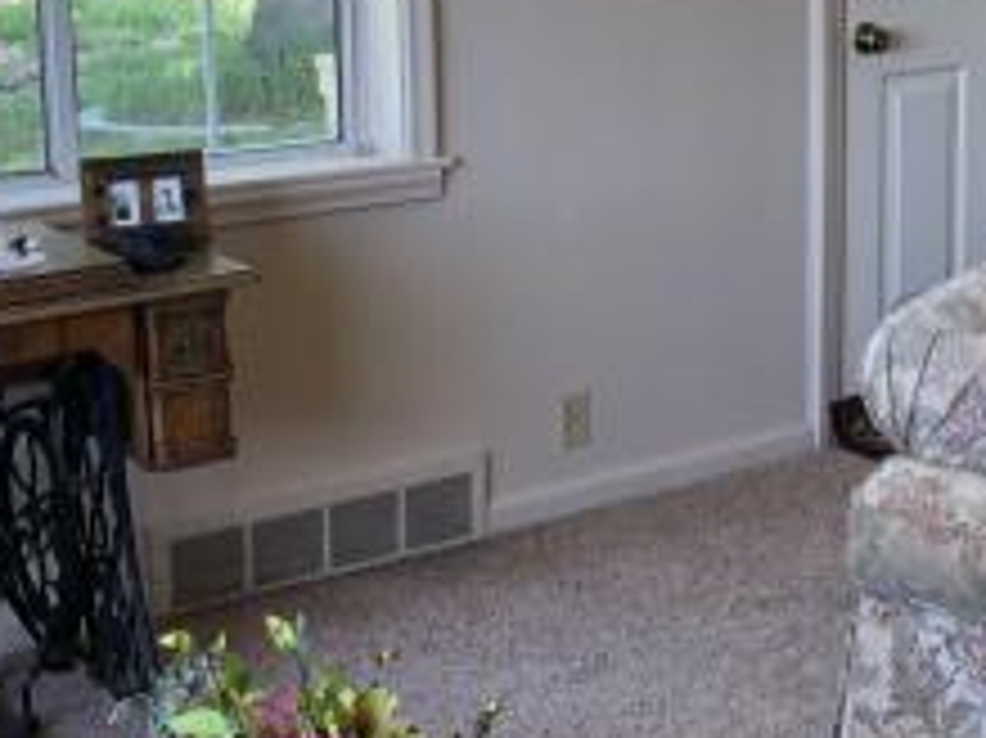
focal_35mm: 82
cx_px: 873
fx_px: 2334
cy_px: 148
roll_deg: +0.7
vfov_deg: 17.8
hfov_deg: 23.3
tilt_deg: -9.1
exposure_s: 1/120
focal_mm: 4
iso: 50
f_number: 1.8
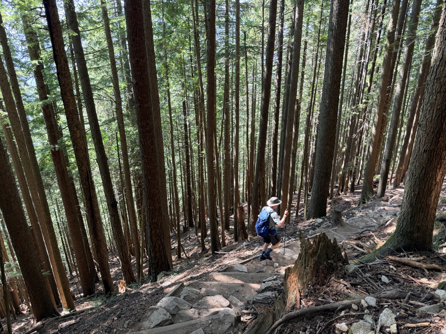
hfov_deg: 71.6
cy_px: 167
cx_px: 223
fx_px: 309
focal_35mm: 24
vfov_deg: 56.8
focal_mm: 6.76
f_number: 1.78
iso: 160
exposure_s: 1/121
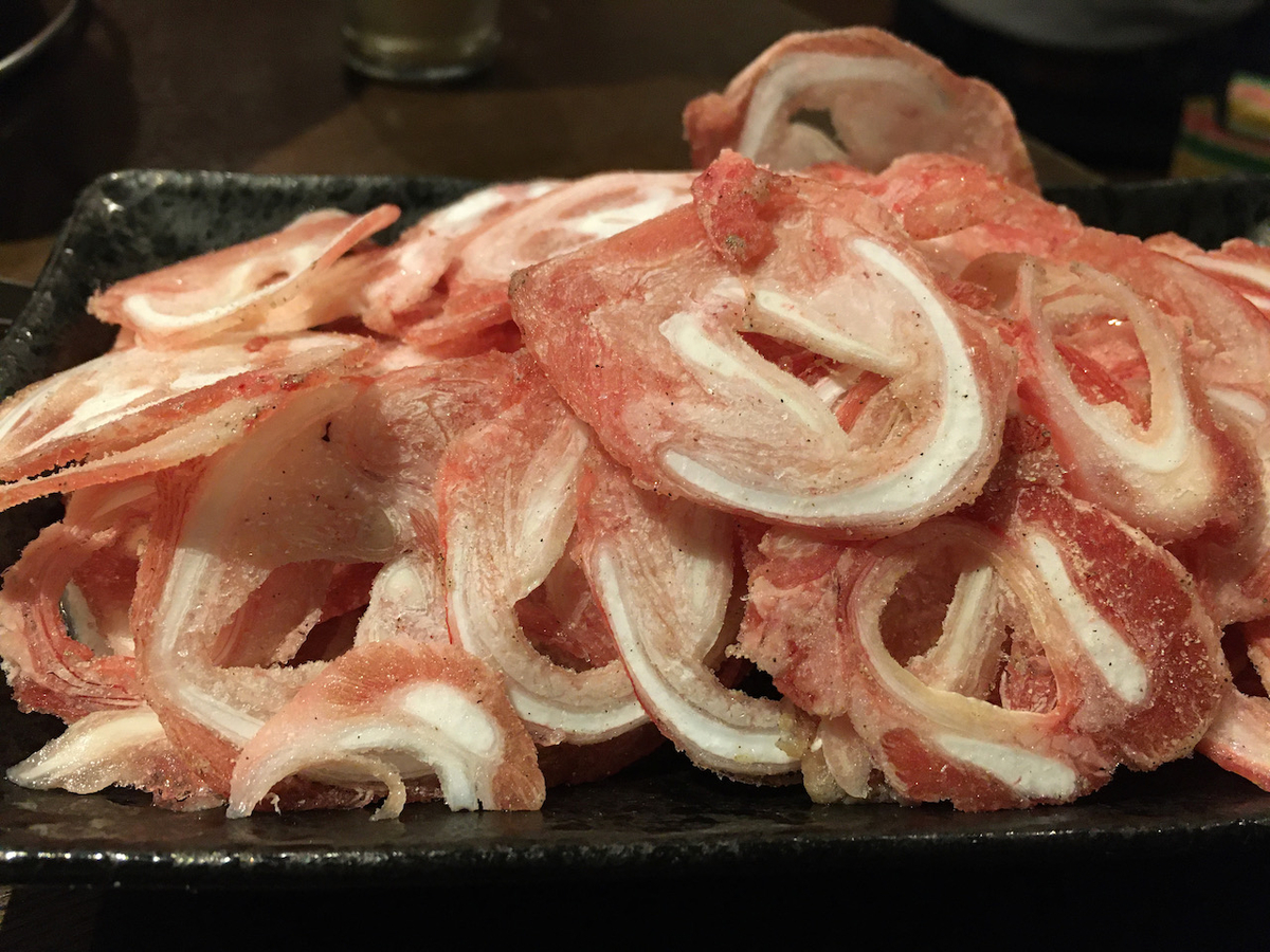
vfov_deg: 48.2
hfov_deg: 61.7
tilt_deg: -39.6
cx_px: 635
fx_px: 1064
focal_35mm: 29
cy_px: 476
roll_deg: -3.9
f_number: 2.2
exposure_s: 1/30
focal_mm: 4.15
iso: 160
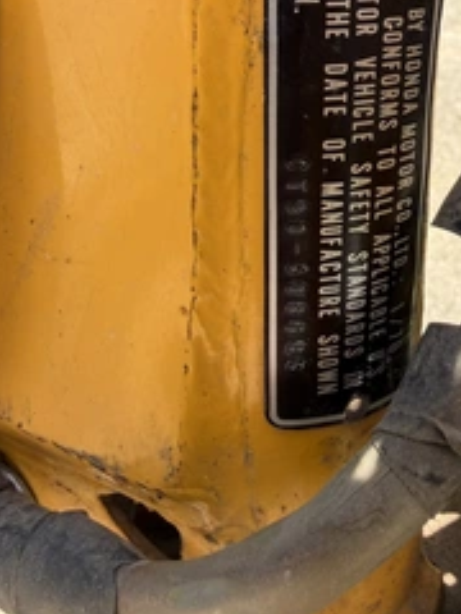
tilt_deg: -42.1
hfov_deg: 35.0
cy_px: 159
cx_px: 356
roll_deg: -20.6
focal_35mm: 40
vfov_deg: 45.3
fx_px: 710
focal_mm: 2.22
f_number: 2.2
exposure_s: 1/216
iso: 40
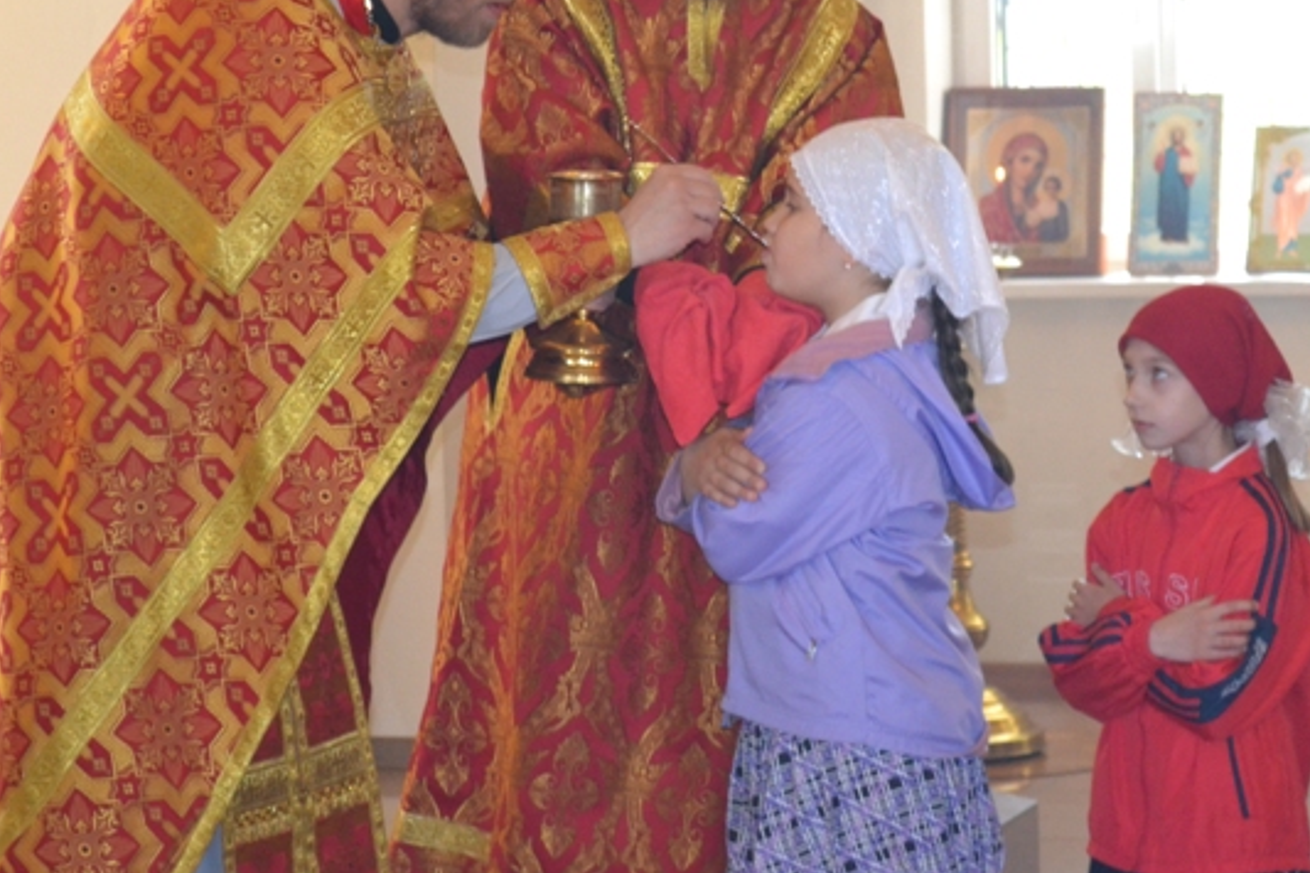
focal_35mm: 124
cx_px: 963
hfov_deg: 16.5
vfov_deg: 11.1
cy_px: 277
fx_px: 4501
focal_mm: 55
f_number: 5.6
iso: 2200
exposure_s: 1/60
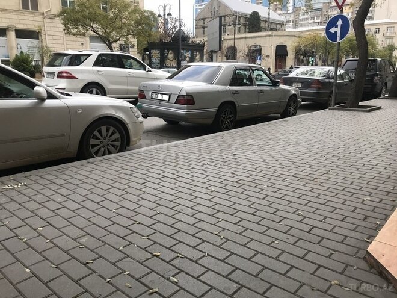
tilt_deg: -14.1
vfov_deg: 49.7
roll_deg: +0.4
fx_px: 321
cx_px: 198
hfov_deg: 63.4
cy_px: 149
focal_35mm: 28
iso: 20
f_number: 1.8
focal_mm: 3.99
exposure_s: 1/349
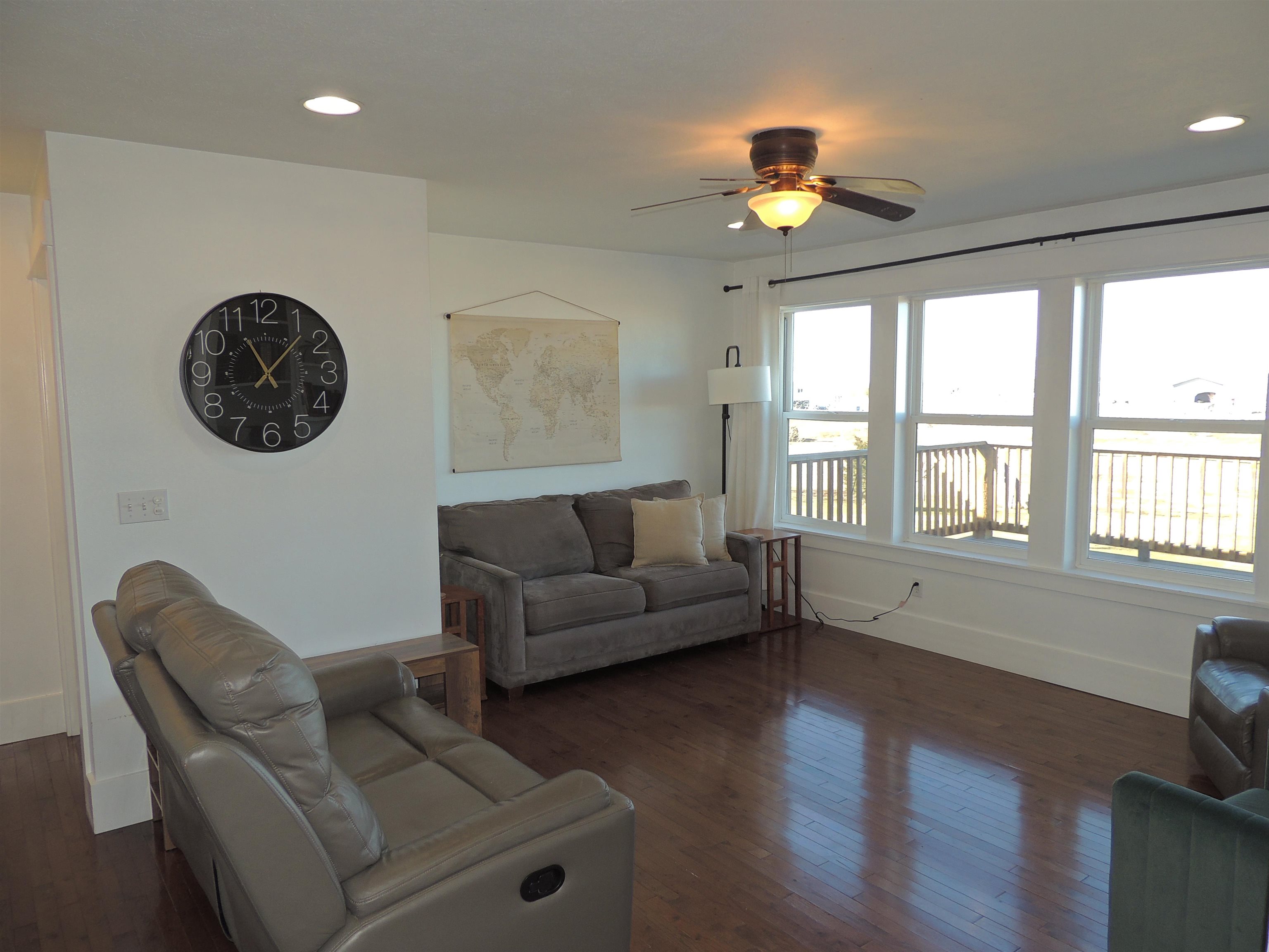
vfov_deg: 56.8
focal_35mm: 24
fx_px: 880
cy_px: 476
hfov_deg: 71.6
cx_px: 634
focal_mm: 4.3
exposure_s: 1/60
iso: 100
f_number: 3
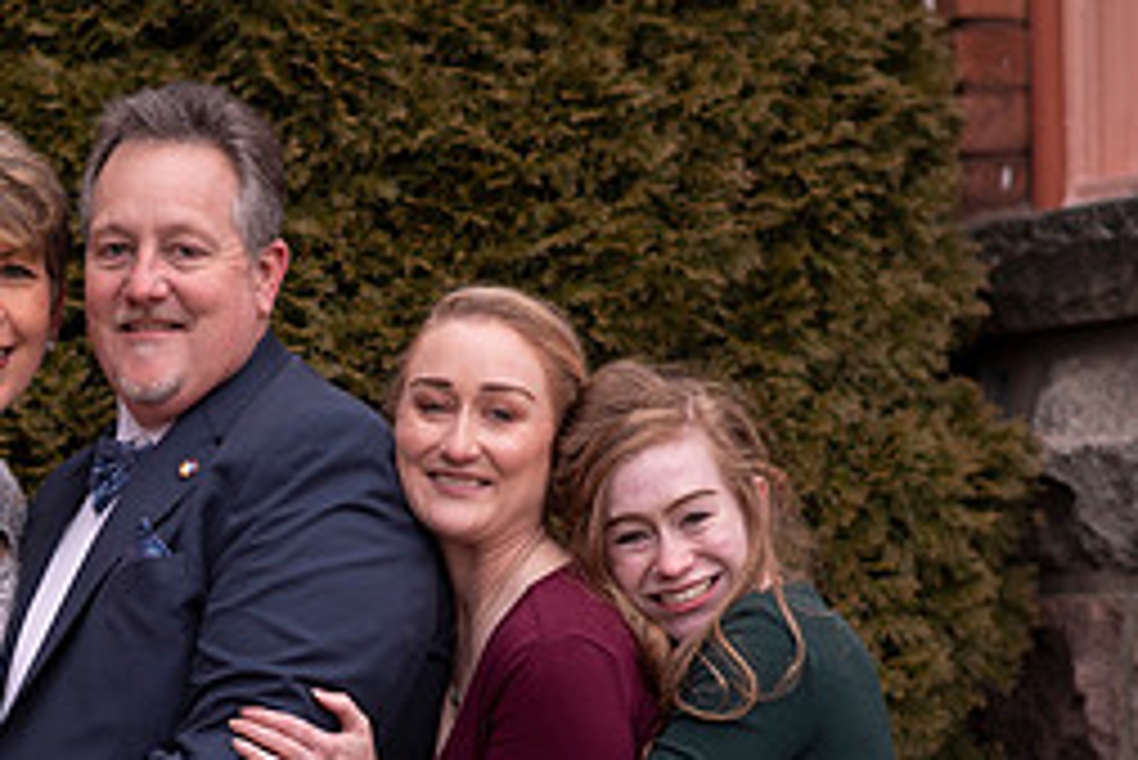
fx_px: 6167
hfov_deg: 10.5
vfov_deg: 7.0
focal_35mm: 195
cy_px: 672
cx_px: 45
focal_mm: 85
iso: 100
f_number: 2.5
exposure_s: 1/125
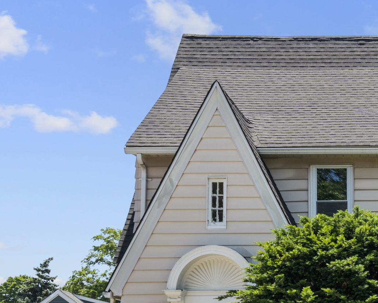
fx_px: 929
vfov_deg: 18.0
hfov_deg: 21.5
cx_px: 442
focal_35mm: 83
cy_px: 305
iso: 200
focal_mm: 30
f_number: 9
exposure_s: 1/30
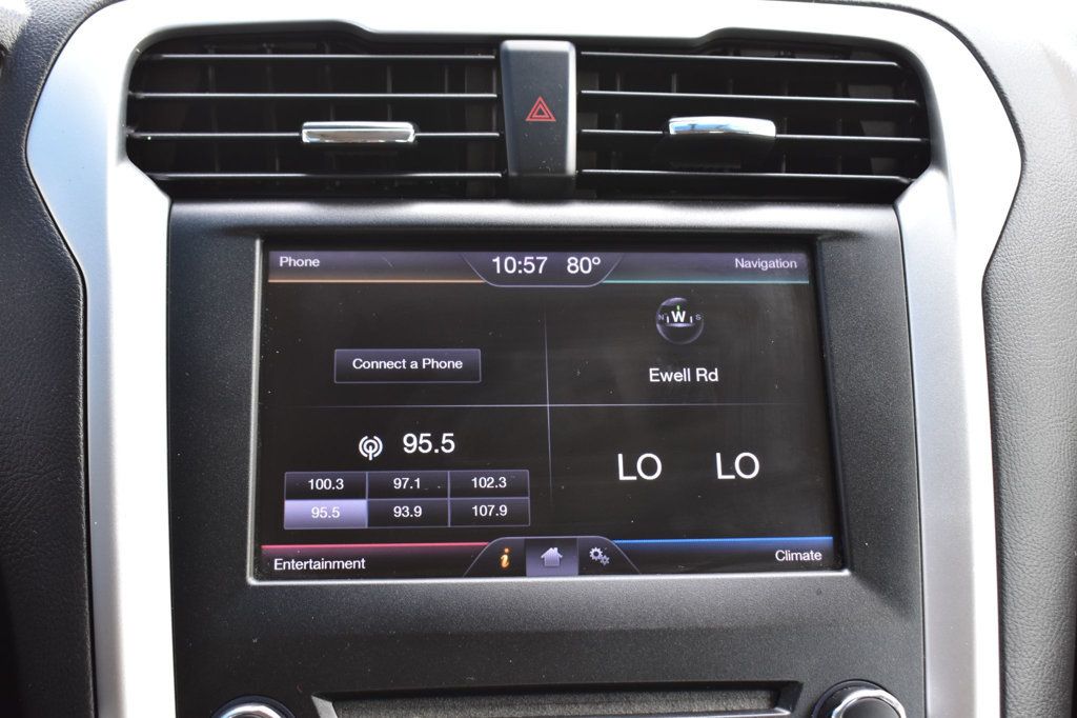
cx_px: 538
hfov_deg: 42.3
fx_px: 1391
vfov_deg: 28.9
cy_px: 359
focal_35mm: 46
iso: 400
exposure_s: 1/40
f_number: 7.1
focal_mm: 31
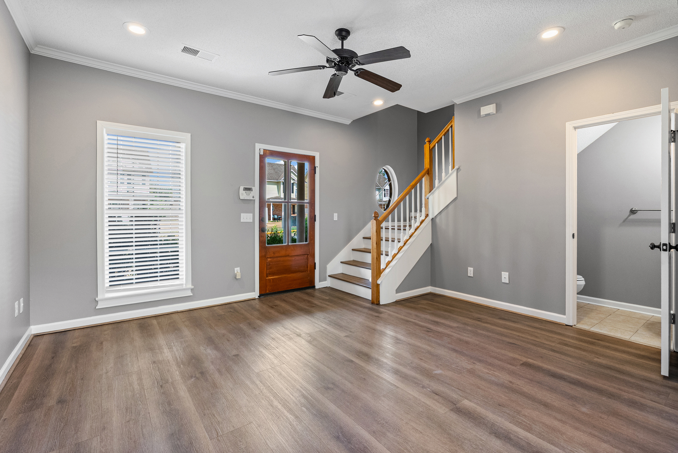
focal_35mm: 16
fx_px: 301
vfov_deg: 73.8
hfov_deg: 96.7
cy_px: 226
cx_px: 339
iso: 800
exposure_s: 1/8
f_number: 9
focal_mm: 16
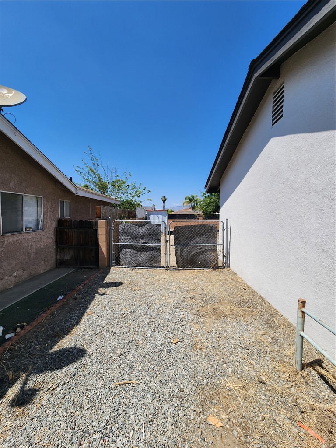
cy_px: 224
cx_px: 168
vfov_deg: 106.2
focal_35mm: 13
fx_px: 168
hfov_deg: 89.9
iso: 50
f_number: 2.2
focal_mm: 2.2
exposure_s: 1/2145
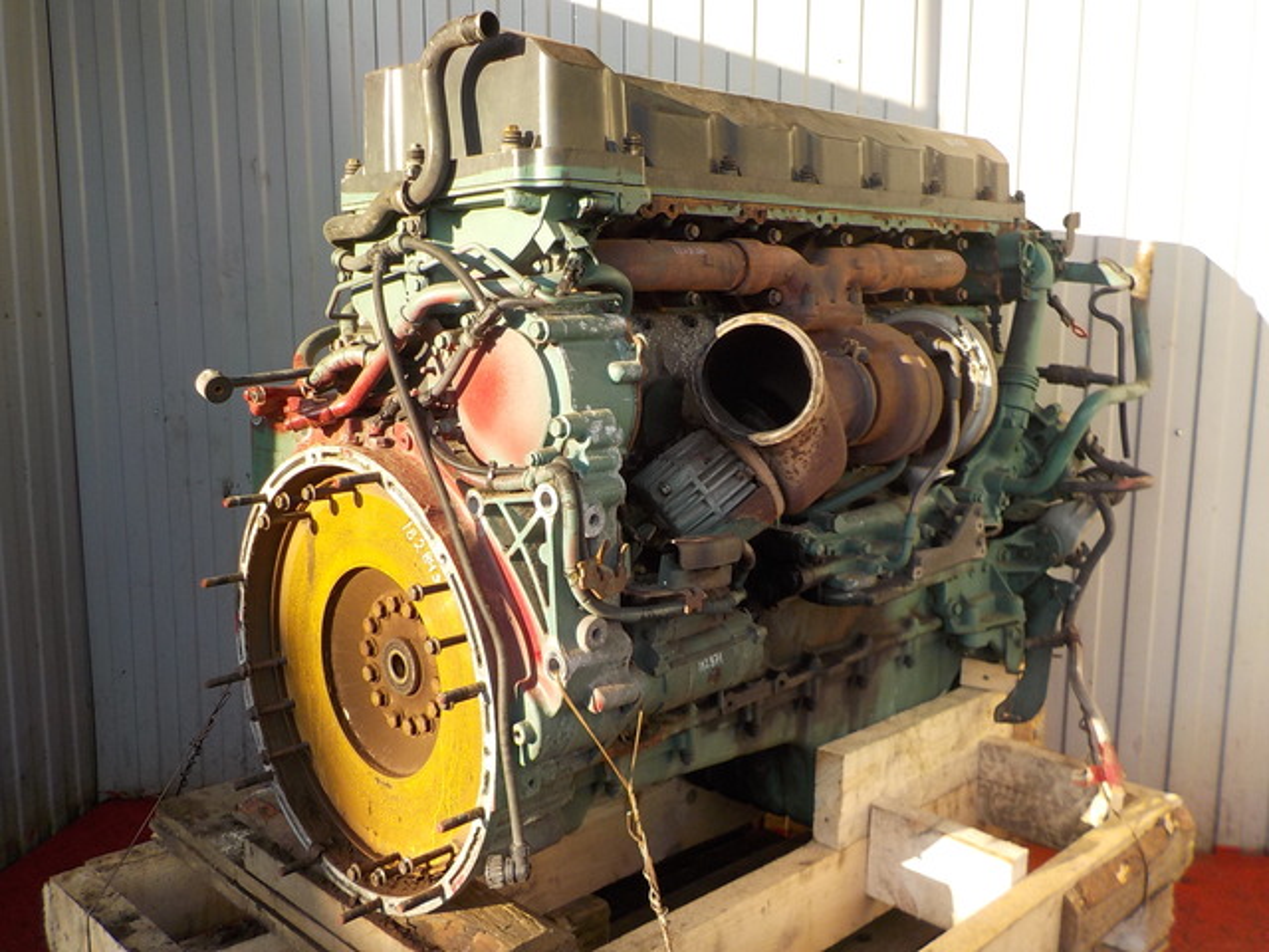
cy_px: 476
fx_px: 1100
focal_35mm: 30
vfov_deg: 46.8
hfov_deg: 60.0
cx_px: 634
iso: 125
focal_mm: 4.1
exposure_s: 1/250
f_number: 3.3
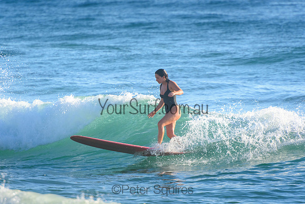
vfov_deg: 2.3
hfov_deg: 3.4
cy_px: 102
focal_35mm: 600
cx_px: 152
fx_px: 5084
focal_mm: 400
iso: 720
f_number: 5.6
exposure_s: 1/2500
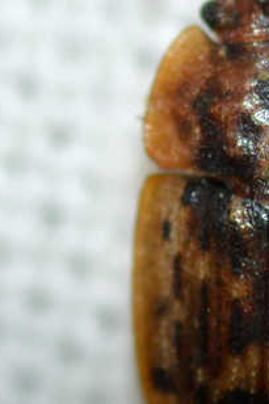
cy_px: 210
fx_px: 3501
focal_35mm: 312
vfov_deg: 6.6
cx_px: 270
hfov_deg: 4.4
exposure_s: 1/200
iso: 400
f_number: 14
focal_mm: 100
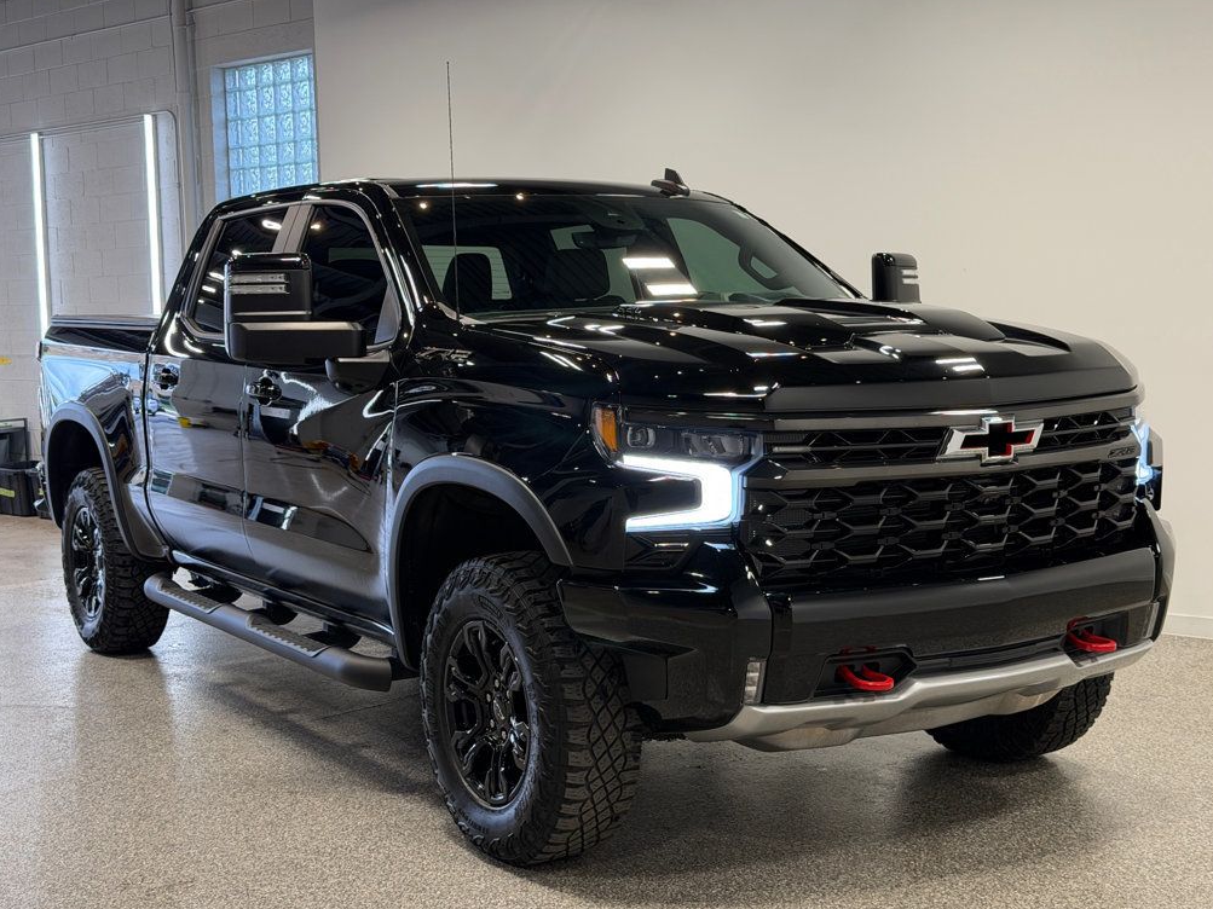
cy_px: 452
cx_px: 612
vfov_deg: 29.7
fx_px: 1717
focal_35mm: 49
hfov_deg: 38.9
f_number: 1.78
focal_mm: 6.76
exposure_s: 1/142
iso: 50
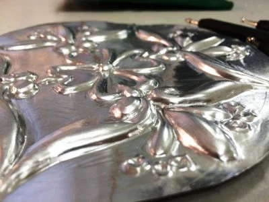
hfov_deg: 61.7
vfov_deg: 48.2
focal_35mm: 29
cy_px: 101
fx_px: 225
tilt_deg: -34.1
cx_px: 134
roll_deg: +0.0
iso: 64
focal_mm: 4.15
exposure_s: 1/30
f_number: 2.2
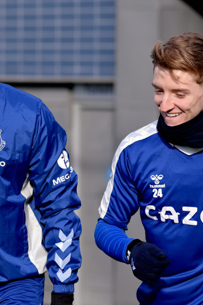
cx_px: 25
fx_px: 1208
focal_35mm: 143
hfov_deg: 9.6
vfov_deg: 14.3
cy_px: 152
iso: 500
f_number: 2.8
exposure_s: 1/1600
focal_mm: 95
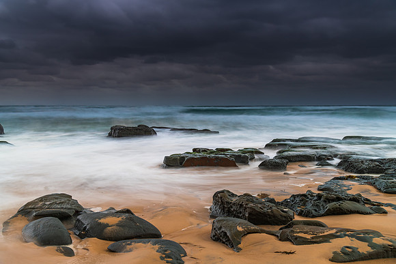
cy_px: 132
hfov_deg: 53.8
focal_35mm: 36
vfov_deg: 37.4
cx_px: 198
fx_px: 391
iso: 250
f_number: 6.3
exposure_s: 6
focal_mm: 35
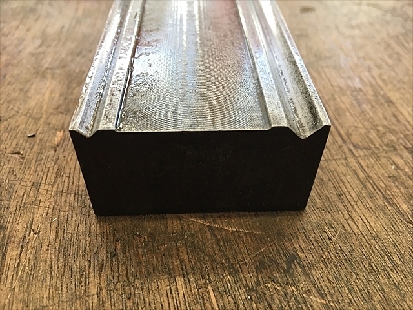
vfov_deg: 48.2
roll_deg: -1.3
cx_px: 206
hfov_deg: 61.7
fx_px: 346
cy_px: 155
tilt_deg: -43.0
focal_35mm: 29
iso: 64
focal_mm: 4.15
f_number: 2.2
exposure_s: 1/30
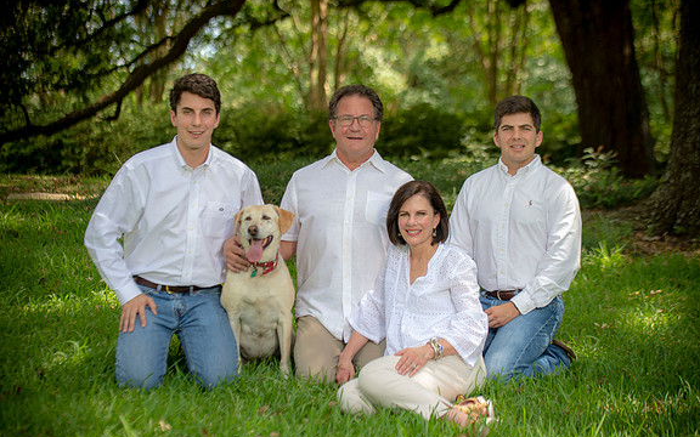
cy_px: 231
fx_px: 1526
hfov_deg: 25.8
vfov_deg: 16.3
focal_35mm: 80
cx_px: 351
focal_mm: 78
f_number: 3.2
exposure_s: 1/200
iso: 100
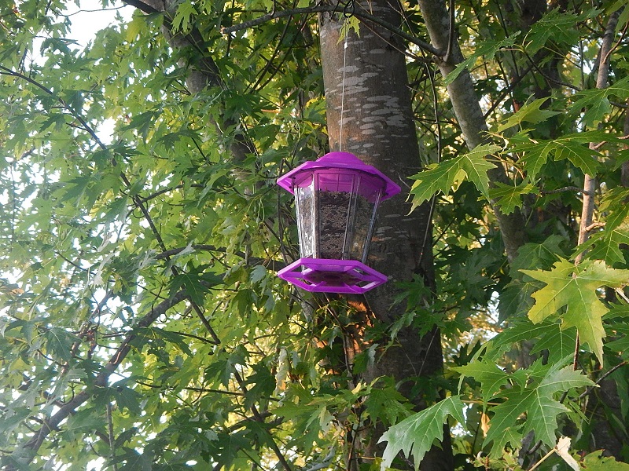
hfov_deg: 27.4
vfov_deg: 20.7
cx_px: 314
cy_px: 236
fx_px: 1290
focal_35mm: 71
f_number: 4.3
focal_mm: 12.8
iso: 400
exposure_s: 1/60
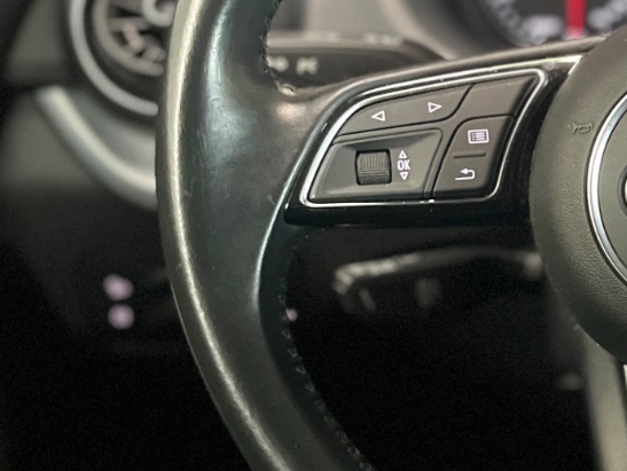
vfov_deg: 19.4
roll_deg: +0.0
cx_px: 740
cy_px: 159
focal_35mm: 76
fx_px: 1377
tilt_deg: -21.7
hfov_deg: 23.6
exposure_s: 1/35
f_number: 1.6
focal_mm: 5.1
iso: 640
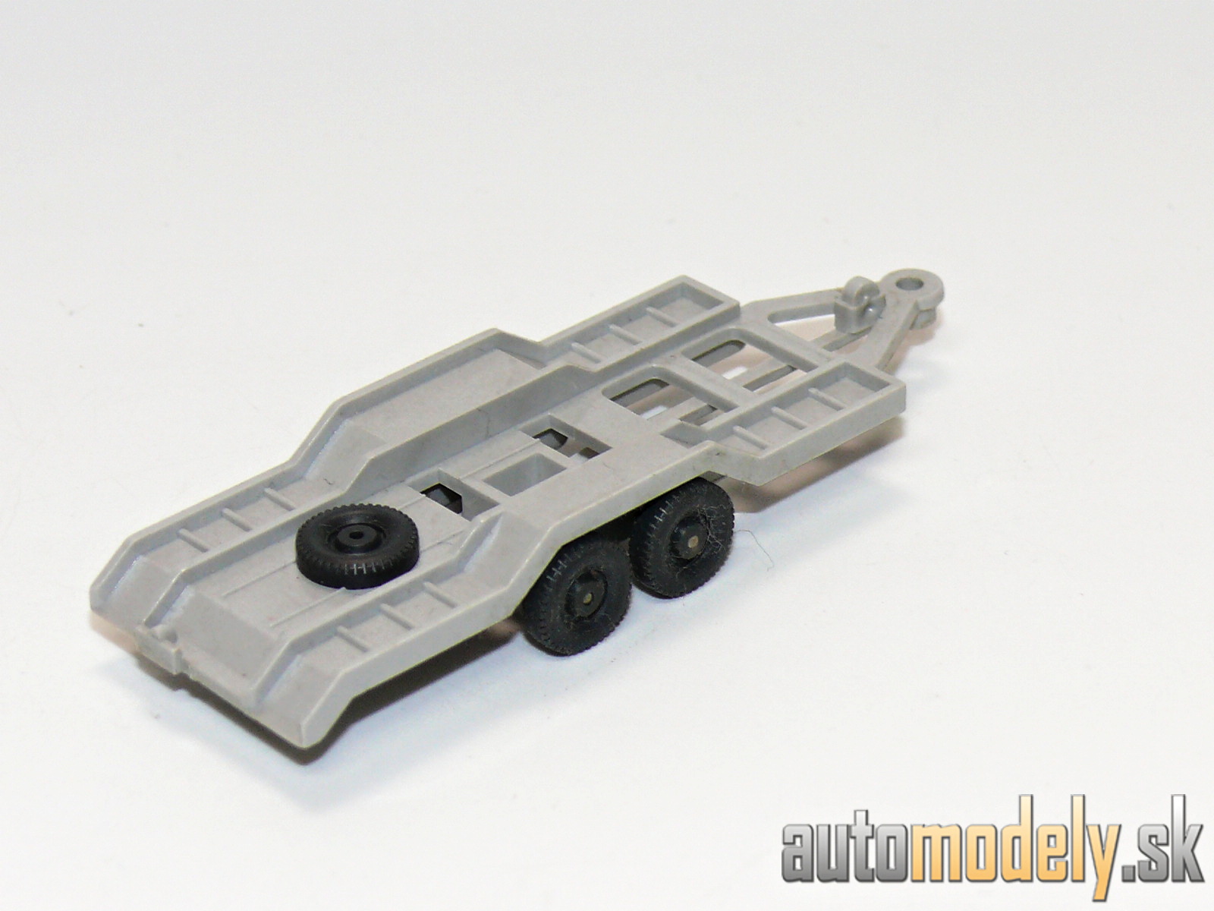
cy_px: 456
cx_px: 607
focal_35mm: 125
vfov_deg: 11.9
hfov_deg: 15.8
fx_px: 4384
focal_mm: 14.8
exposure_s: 1/30
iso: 100
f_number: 4
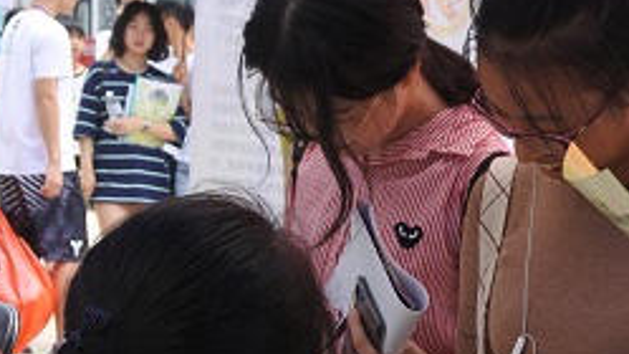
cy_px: 389
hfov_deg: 20.0
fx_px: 1768
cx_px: 498
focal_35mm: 106
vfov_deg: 11.3
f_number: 4.2
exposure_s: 1/400
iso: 200
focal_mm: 15.7
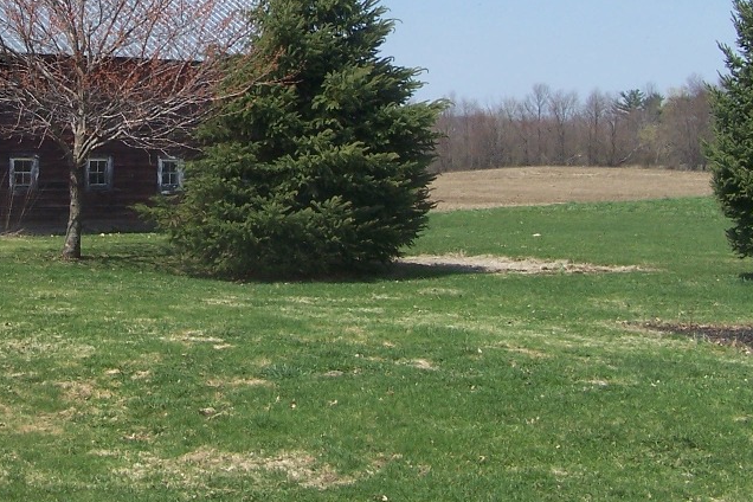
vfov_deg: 16.9
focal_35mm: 80
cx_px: 153
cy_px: 77
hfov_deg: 25.0
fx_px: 1673
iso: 80
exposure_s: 1/750
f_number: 4
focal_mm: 6.3
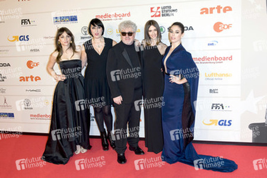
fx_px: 237
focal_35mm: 32
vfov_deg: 41.1
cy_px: 89
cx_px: 134
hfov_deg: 58.7
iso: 800
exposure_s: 1/250
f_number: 5.6
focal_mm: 32
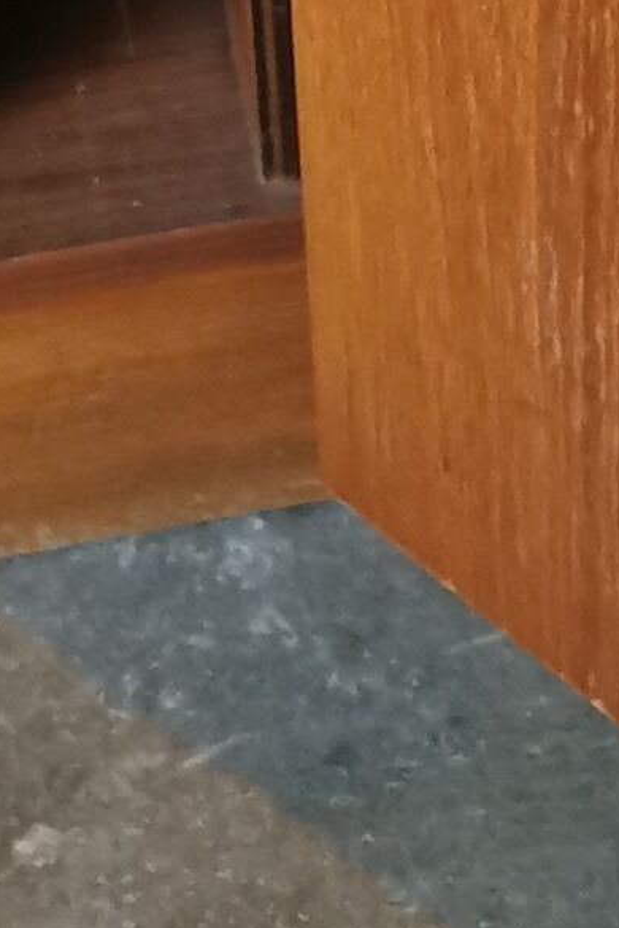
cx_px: 641
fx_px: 4513
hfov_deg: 7.8
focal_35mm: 175
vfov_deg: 10.5
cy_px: -1069
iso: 400
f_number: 1.6
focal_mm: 5.56
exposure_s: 1/30
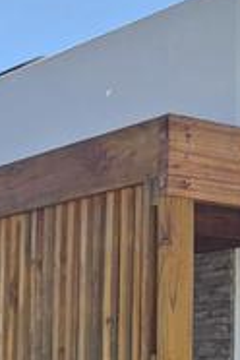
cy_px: 368
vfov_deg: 19.2
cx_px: -234
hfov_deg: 11.9
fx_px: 1030
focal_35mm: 103
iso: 32
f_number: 1.8
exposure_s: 1/2000
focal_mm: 5.4
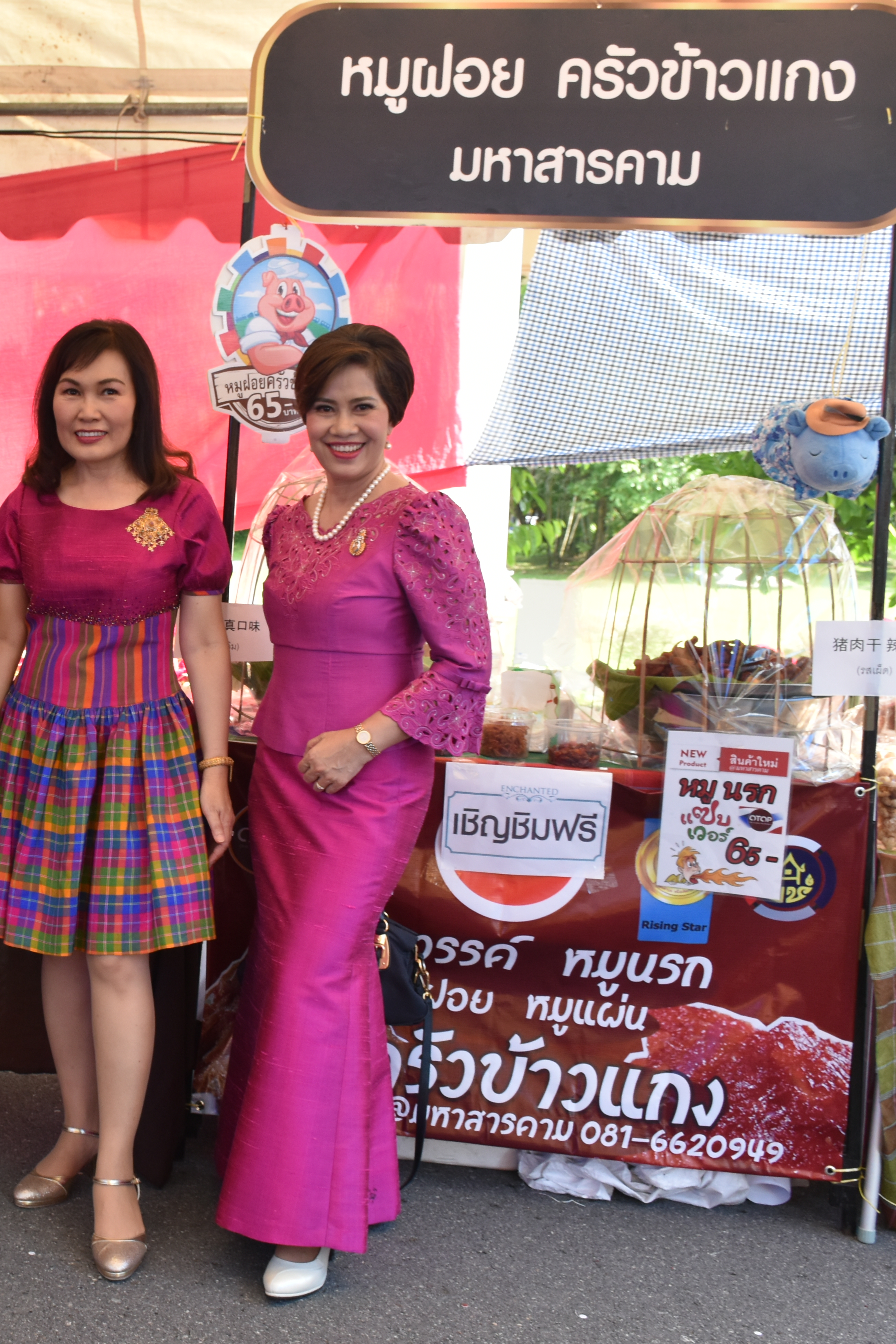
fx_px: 1717
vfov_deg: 42.7
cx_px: 41
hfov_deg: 27.8
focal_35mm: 46
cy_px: 665
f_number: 6.3
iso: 400
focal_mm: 20
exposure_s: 1/160
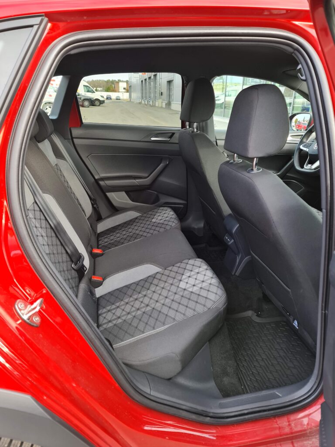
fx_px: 323
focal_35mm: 25
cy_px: 224
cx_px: 168
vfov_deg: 69.4
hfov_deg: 54.9
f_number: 1.8
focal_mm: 7
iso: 50
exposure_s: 1/120
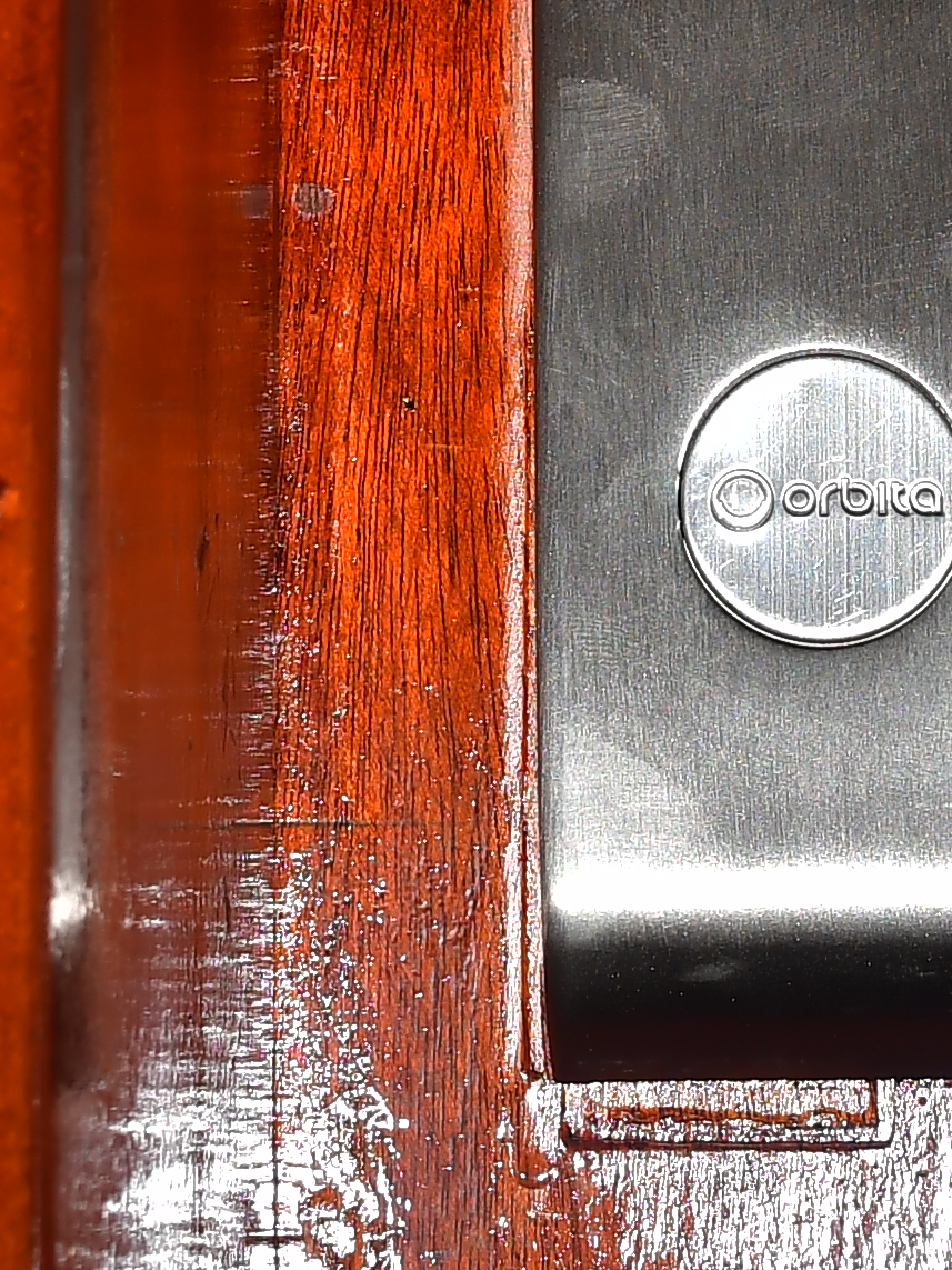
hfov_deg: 7.6
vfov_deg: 10.1
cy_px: -73
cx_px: 793
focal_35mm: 194
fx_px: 7115
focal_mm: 27
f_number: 6.3
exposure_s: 1/60
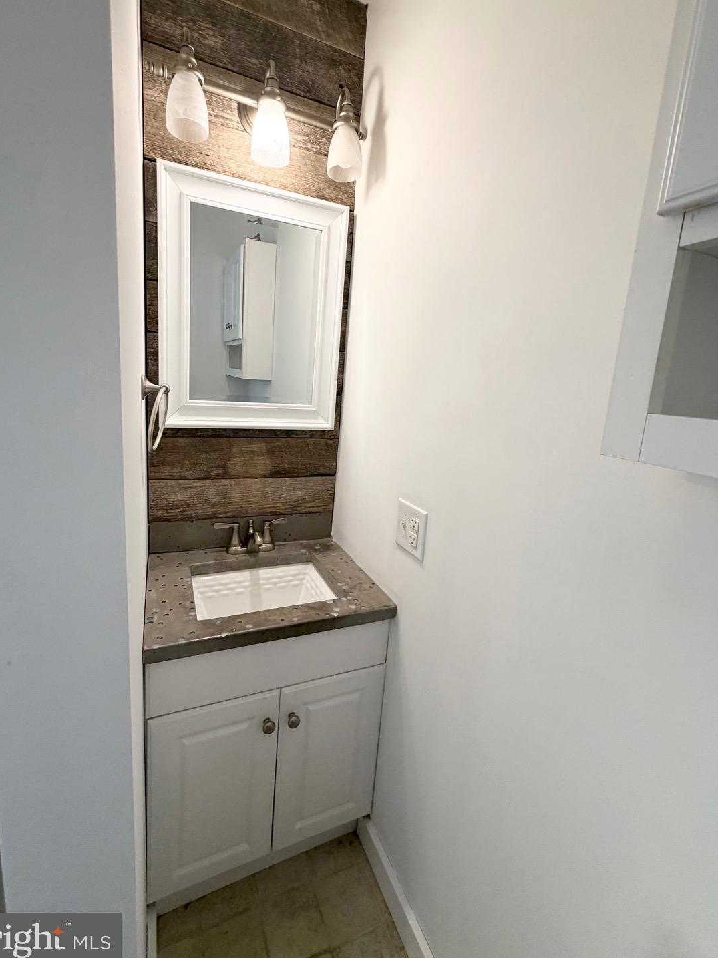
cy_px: 454
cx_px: 339
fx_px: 415
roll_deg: -4.1
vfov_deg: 98.1
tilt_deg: -8.1
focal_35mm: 15
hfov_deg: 81.7
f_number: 2.2
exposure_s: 1/60
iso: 200
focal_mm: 2.22
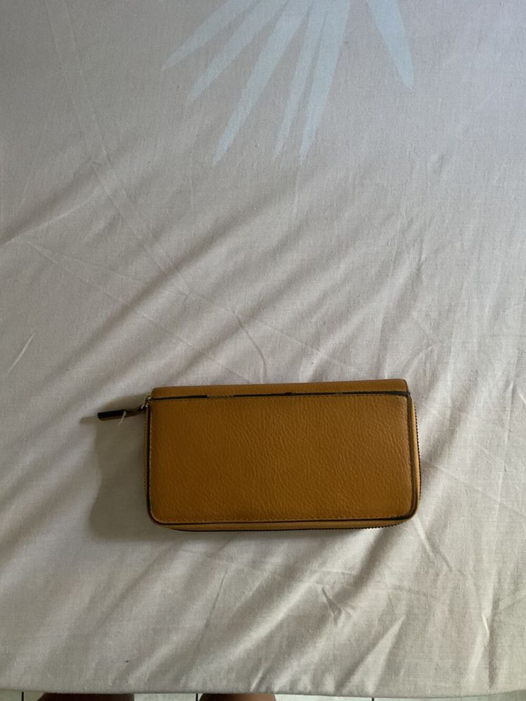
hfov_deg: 48.2
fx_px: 587
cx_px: 263
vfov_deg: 61.7
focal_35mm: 29
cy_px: 350
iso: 250
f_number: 1.8
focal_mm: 3
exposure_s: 1/30
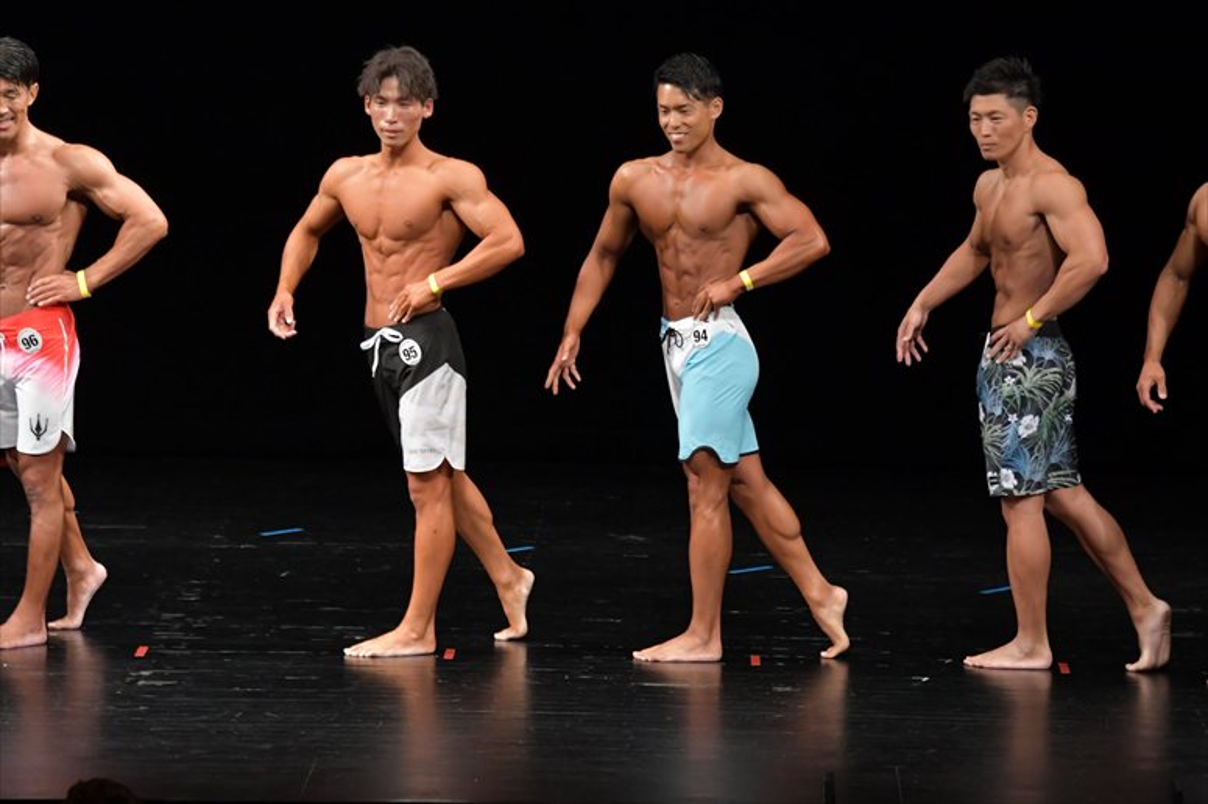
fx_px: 8050
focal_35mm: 240
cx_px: 604
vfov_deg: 5.7
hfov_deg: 8.6
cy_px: 402
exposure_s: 1/400
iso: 3200
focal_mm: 160
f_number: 5.6
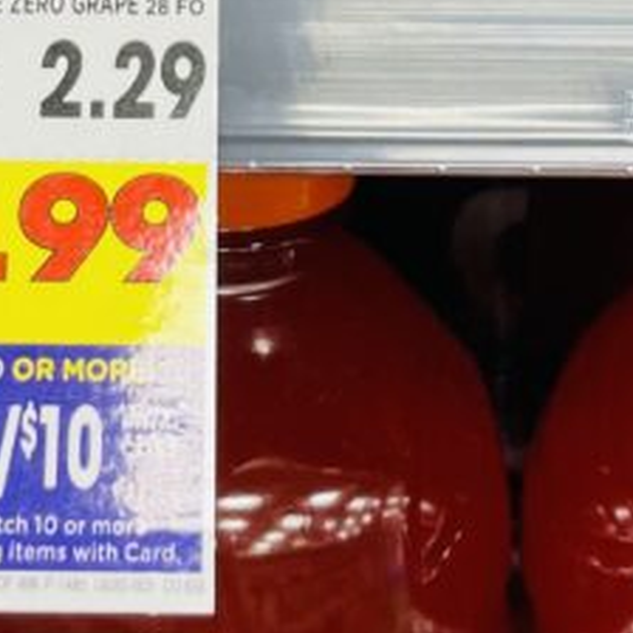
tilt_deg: -2.9
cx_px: 206
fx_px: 2172
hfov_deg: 16.5
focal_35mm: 105
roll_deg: +0.3
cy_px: -610
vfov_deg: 14.1
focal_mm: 4.2
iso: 125
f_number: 1.6
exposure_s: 1/120
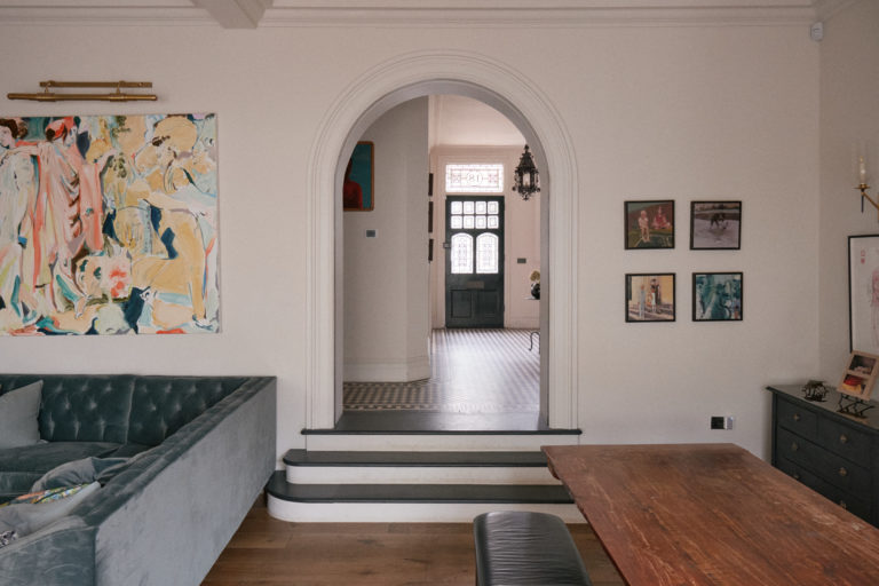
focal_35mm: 24
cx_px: 440
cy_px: 293
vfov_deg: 53.1
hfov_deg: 73.7
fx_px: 586
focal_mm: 16
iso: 1600
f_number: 5.6
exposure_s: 1/30
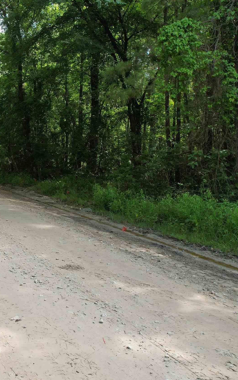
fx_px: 425
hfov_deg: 27.1
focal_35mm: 41
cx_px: -57
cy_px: 179
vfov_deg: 48.2
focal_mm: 8.38
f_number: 2.8
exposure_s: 1/320
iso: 100
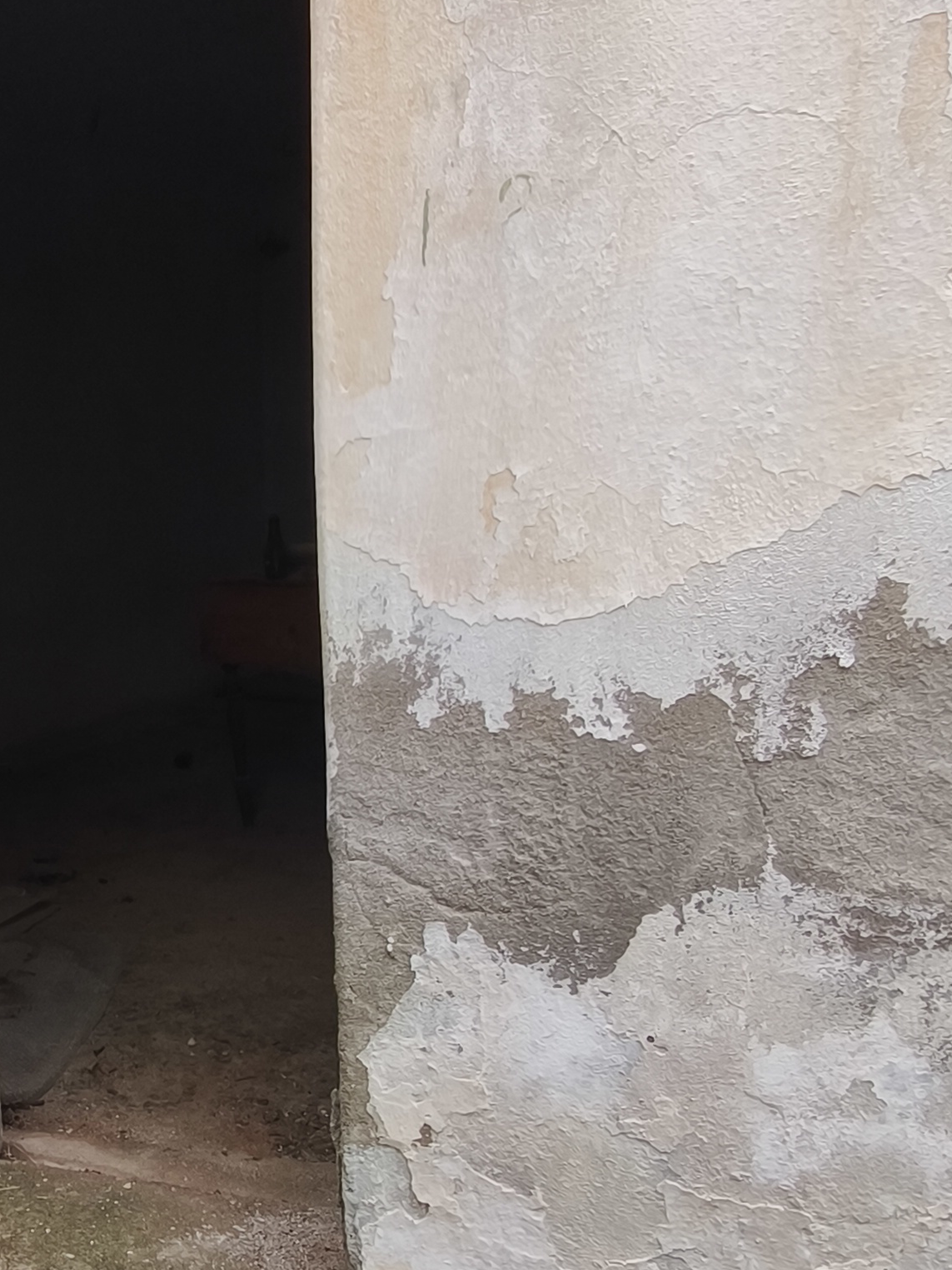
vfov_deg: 44.6
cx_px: -75
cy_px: 738
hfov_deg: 30.9
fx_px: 1540
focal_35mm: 42
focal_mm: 1.91
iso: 50
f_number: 2.2
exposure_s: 1/101
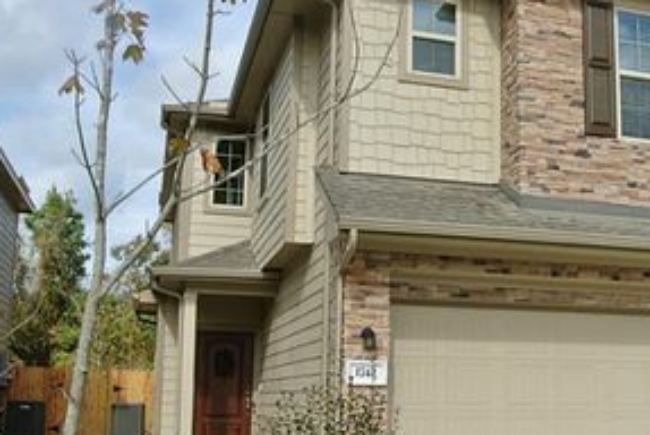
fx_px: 849
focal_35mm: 47
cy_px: 263
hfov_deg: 41.0
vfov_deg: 28.6
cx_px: 464
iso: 100
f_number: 16
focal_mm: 10
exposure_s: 1/60
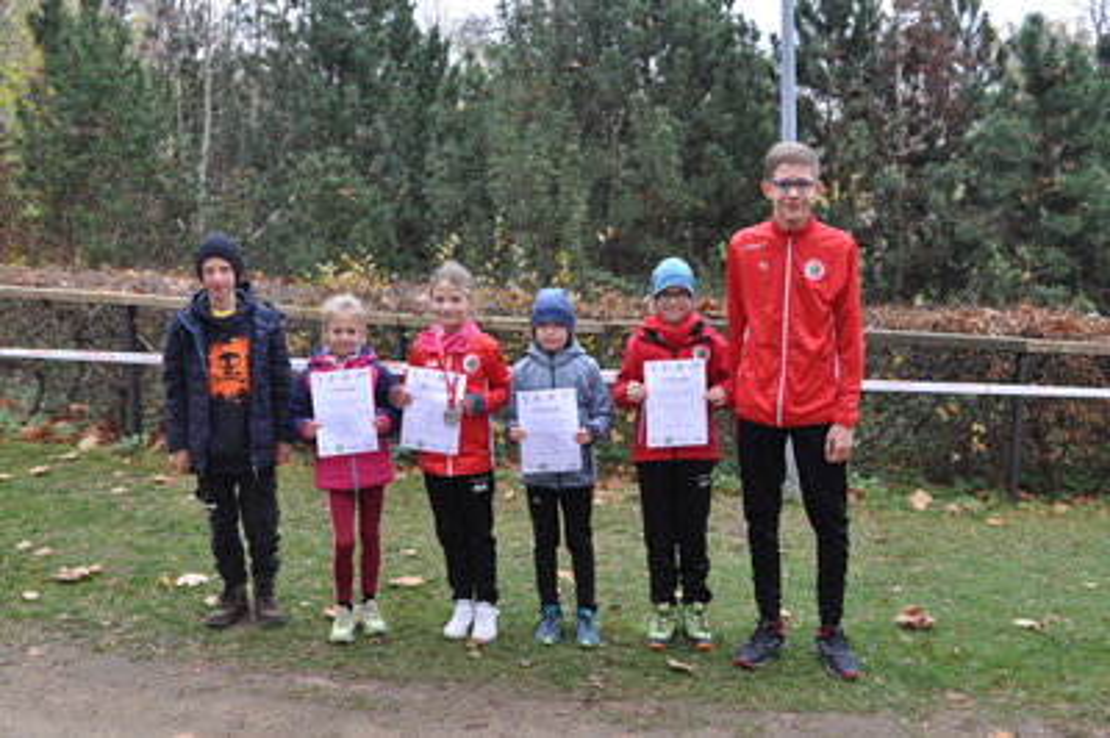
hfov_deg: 53.2
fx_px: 1109
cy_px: 369
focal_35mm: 36
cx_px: 555
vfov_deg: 36.8
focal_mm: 24
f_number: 5.6
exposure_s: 1/30
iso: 220
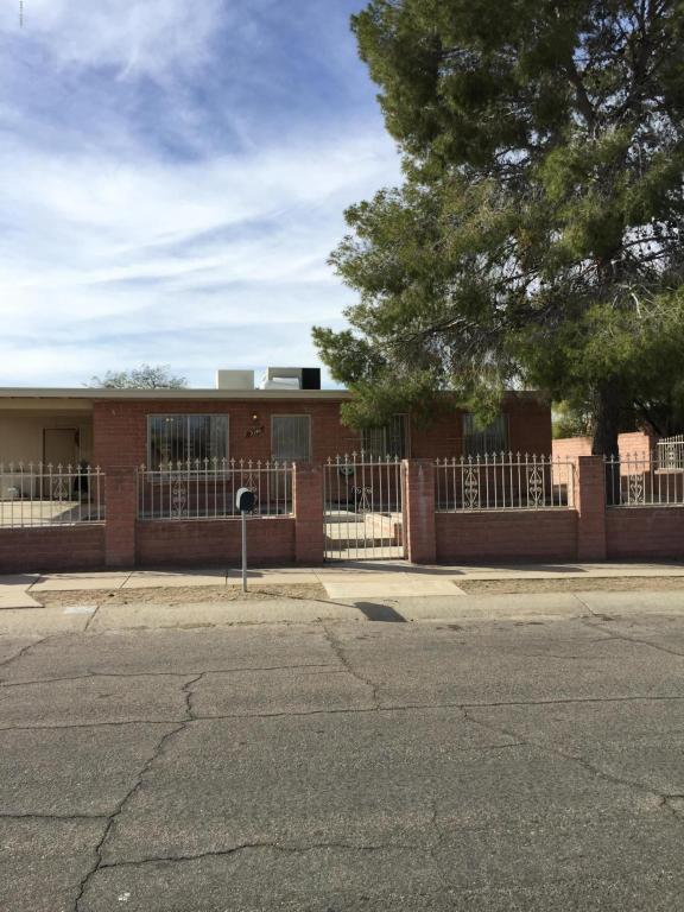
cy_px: 456
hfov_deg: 48.2
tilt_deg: +4.5
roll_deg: +0.1
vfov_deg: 61.7
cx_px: 342
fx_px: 764
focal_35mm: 29
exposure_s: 1/1883
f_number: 2.2
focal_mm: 4.15
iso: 32
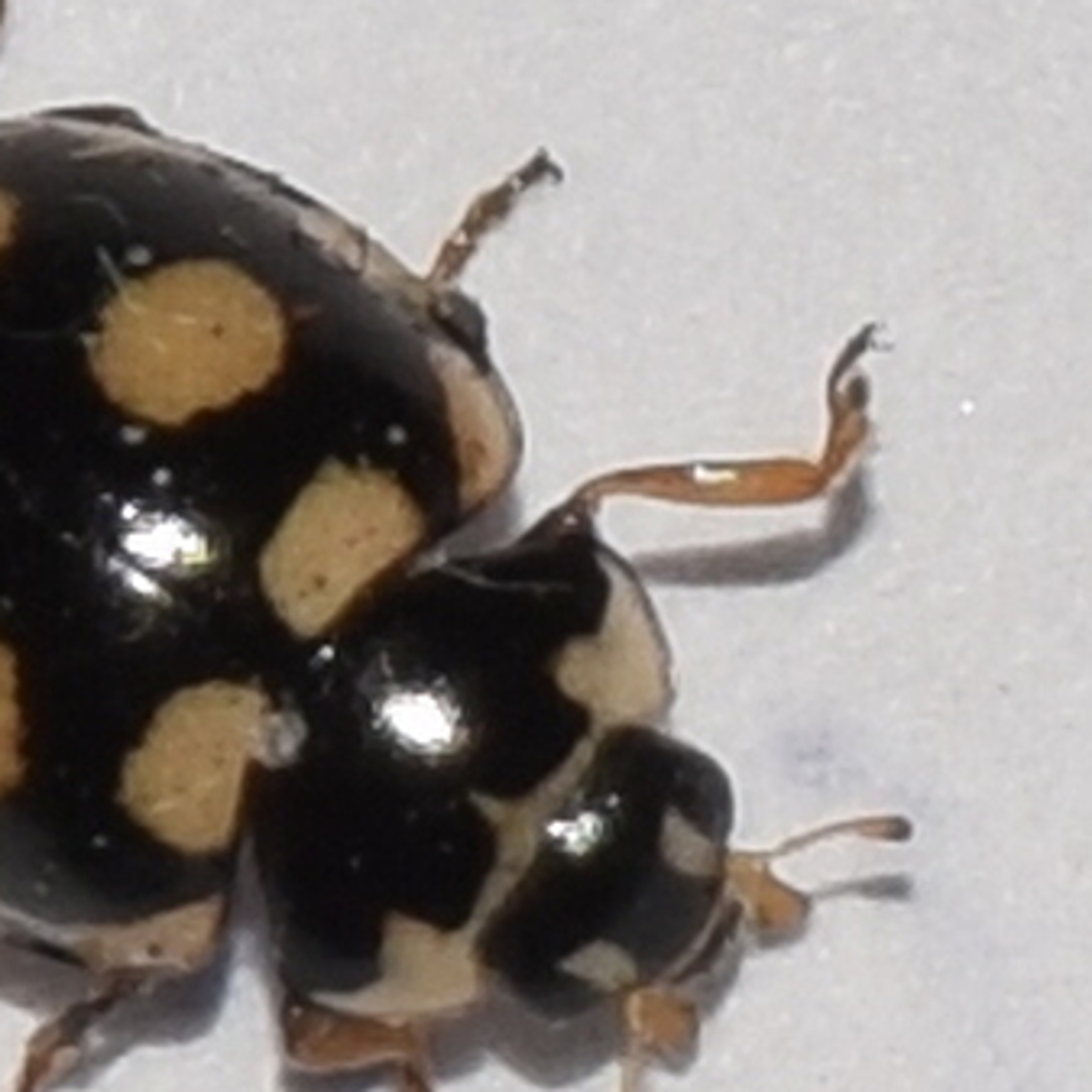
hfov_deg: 3.4
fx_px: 18202
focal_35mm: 510
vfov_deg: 3.4
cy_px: 749
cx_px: 402
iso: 100
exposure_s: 1/160
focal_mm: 140
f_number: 13
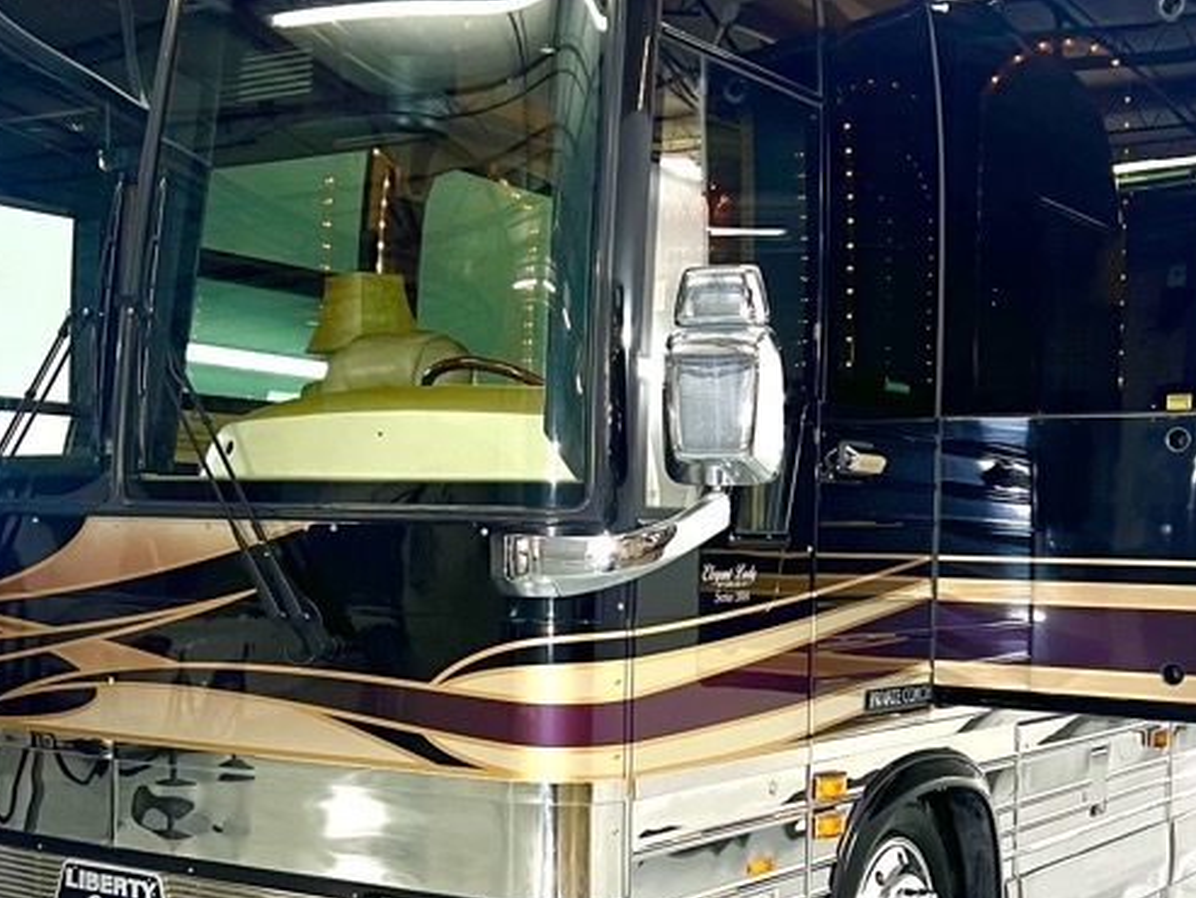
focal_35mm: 54
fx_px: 1866
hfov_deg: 35.5
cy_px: 561
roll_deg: -1.5
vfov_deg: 27.0
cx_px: 565
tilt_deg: -2.3
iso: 100
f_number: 1.5
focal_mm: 5.7
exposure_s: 1/60
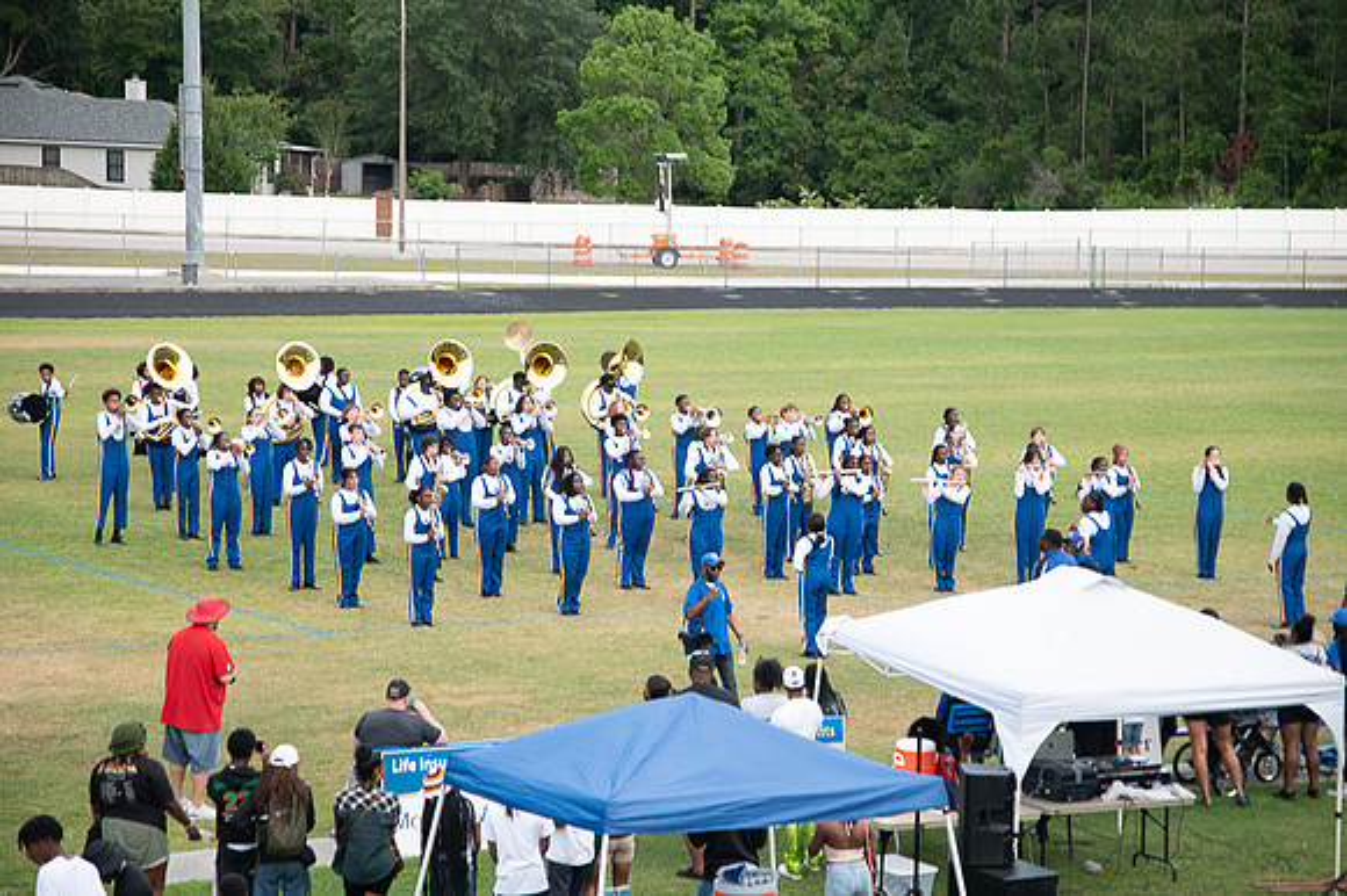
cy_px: 466
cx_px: 666
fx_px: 4273
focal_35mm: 114
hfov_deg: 17.9
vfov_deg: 12.0
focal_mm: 98
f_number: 4
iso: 400
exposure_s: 1/200
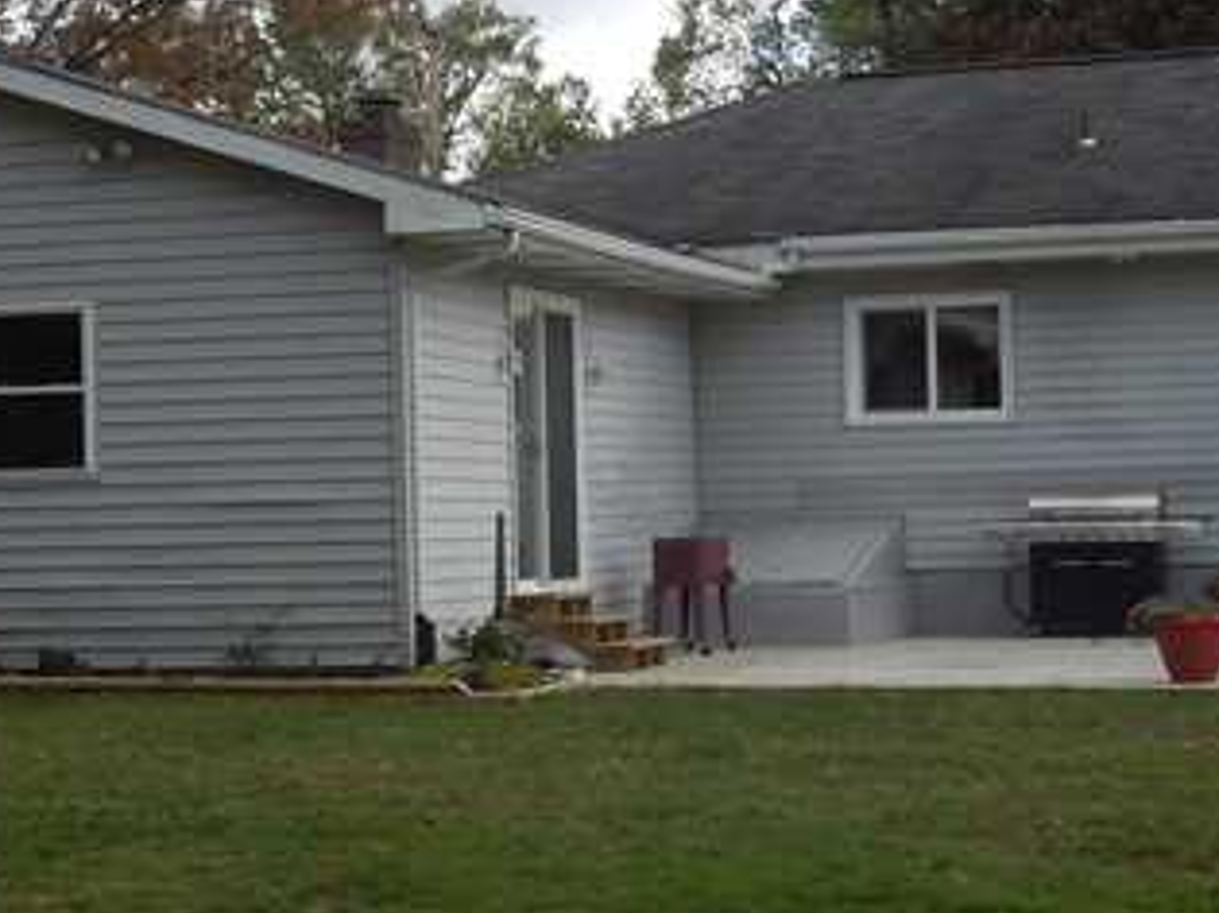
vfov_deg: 14.9
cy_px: 340
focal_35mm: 99
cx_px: 441
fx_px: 3485
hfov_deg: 19.8
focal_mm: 7
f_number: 3.8
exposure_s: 1/500
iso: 100
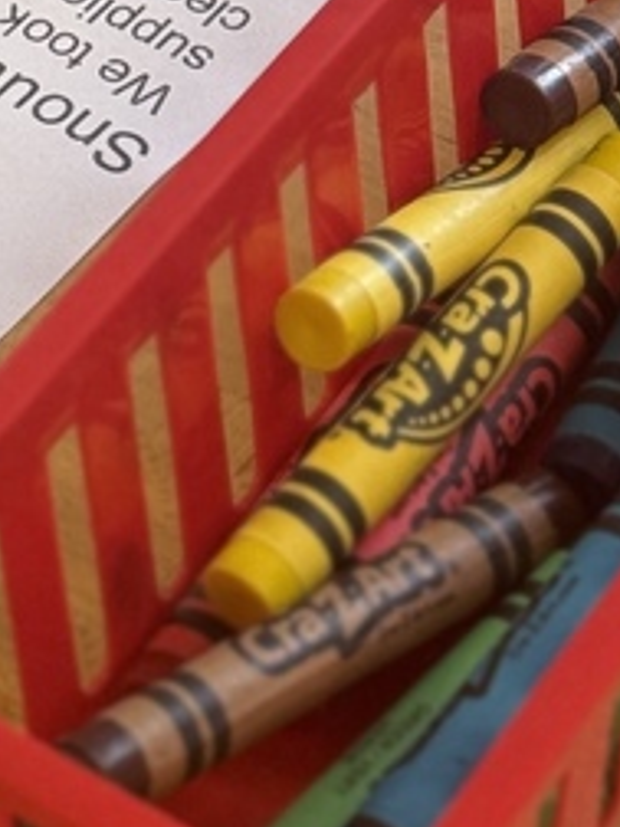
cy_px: -784
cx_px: -423
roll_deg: +6.5
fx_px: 4657
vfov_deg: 9.5
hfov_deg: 7.4
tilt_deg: -33.4
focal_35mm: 195
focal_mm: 6.76
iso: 125
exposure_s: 1/120
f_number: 1.78
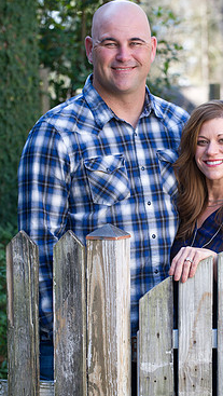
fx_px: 1479
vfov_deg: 15.2
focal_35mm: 141
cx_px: 151
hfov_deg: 8.6
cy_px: 223
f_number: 4.5
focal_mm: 110
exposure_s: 1/125
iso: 400
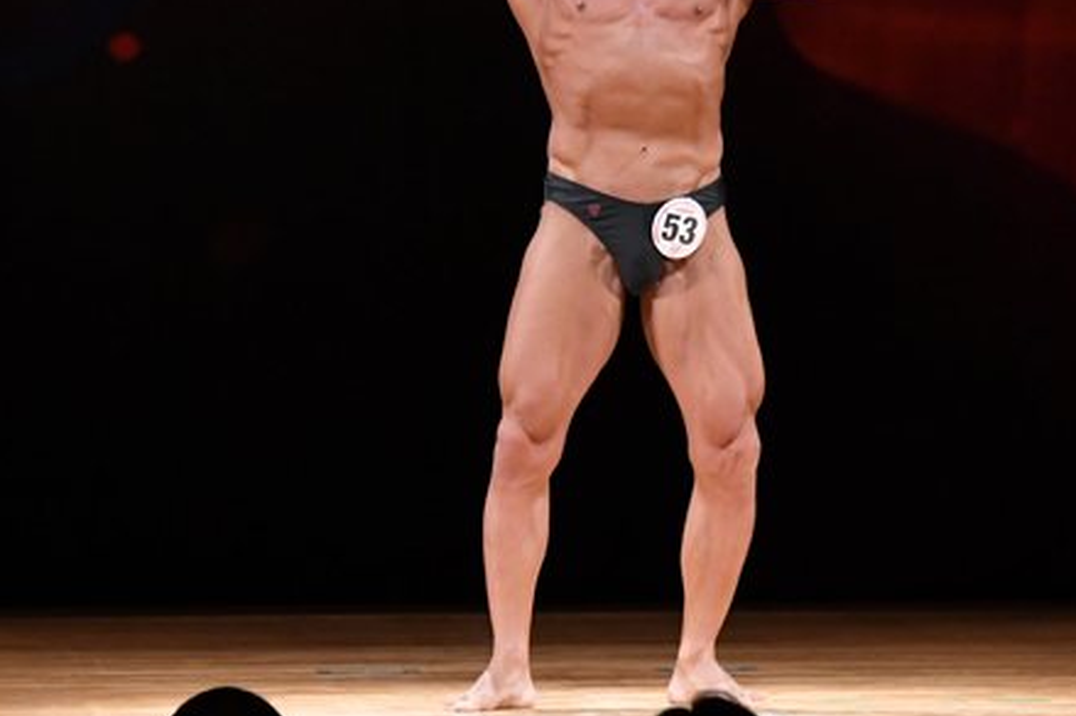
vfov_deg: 3.2
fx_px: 12663
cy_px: 267
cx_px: 550
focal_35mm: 424
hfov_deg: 4.9
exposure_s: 1/400
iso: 4000
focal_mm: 160
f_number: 5.6
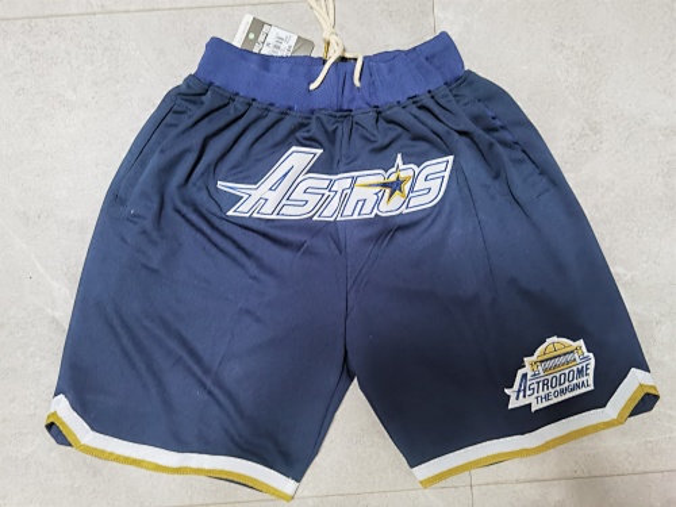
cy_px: 254
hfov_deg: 65.3
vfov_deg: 51.4
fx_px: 527
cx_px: 338
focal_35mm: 27
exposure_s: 1/50
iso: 250
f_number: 1.9
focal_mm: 6.71
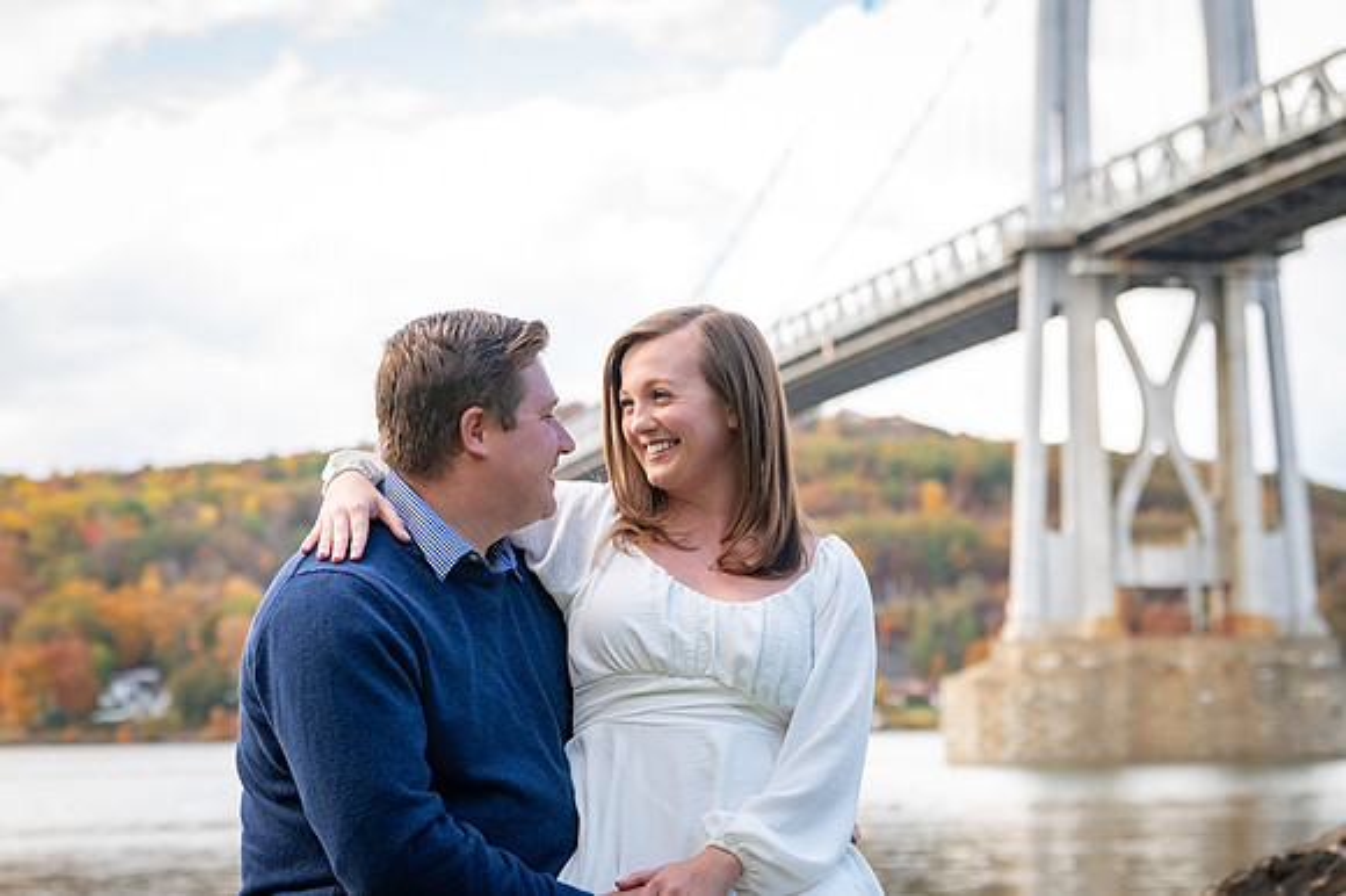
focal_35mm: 75
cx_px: 673
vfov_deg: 18.3
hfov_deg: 27.2
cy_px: 448
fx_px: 2785
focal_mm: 70
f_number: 4.5
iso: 1250
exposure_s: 1/2000
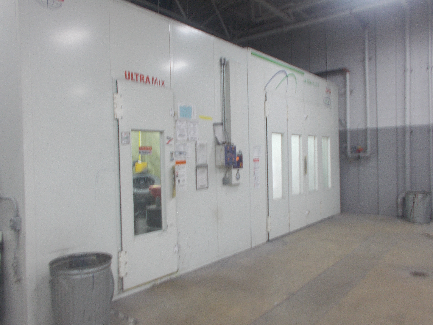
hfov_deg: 60.0
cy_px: 162
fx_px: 375
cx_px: 216
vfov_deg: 46.8
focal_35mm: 30
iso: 160
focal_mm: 5.3
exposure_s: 1/25
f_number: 3.4
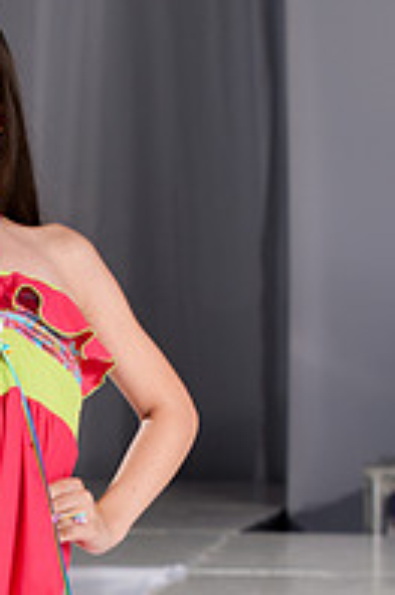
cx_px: -45
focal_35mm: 160
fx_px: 2638
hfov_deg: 8.5
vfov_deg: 12.6
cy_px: 646
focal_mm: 70
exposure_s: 1/125
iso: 200
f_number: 5
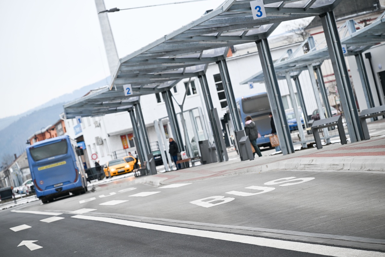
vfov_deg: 11.4
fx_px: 1283
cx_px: 192
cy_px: 128
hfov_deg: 17.1
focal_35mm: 120
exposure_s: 1/60
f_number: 5
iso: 400
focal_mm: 120
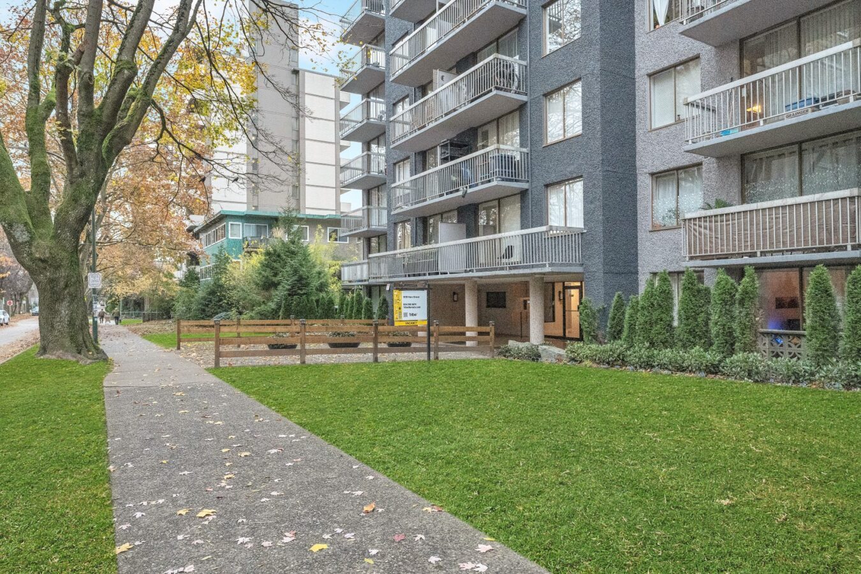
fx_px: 524
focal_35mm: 22
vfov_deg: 57.4
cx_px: 430
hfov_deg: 78.8
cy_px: 287
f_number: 4
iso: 12800
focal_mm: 21.9
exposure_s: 1/2000
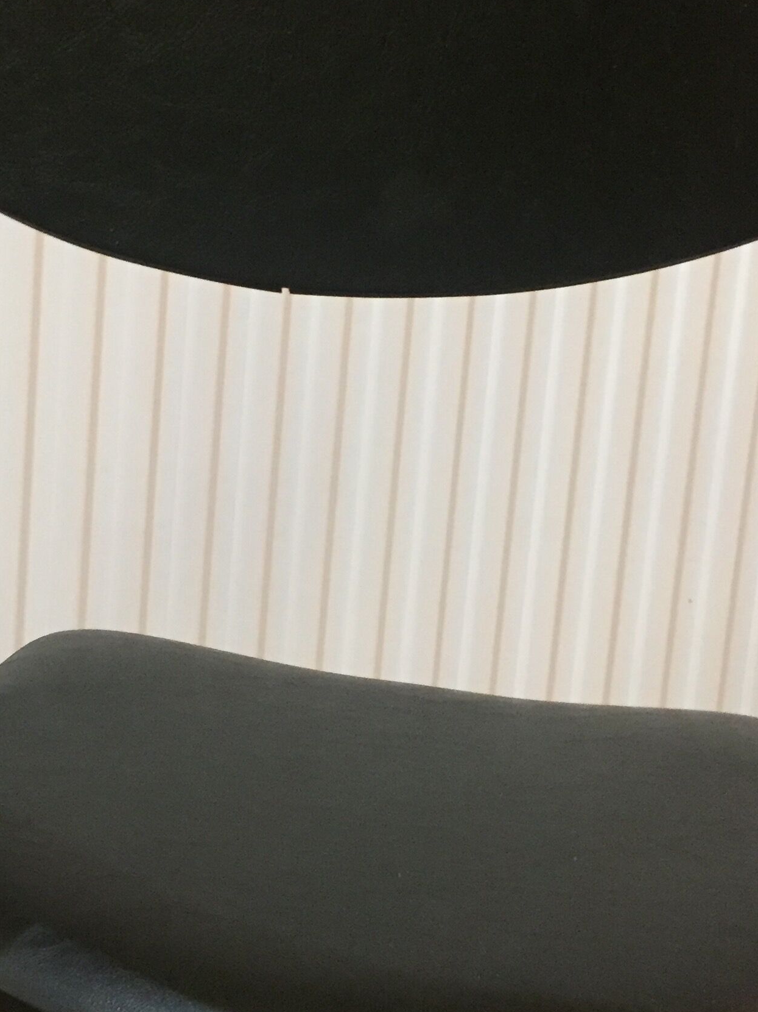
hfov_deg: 25.6
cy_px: 512
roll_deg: -4.0
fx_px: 1665
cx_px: 335
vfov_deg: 33.8
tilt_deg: -10.2
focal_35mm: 57
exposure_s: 1/17
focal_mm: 4.15
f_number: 2.2
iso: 250
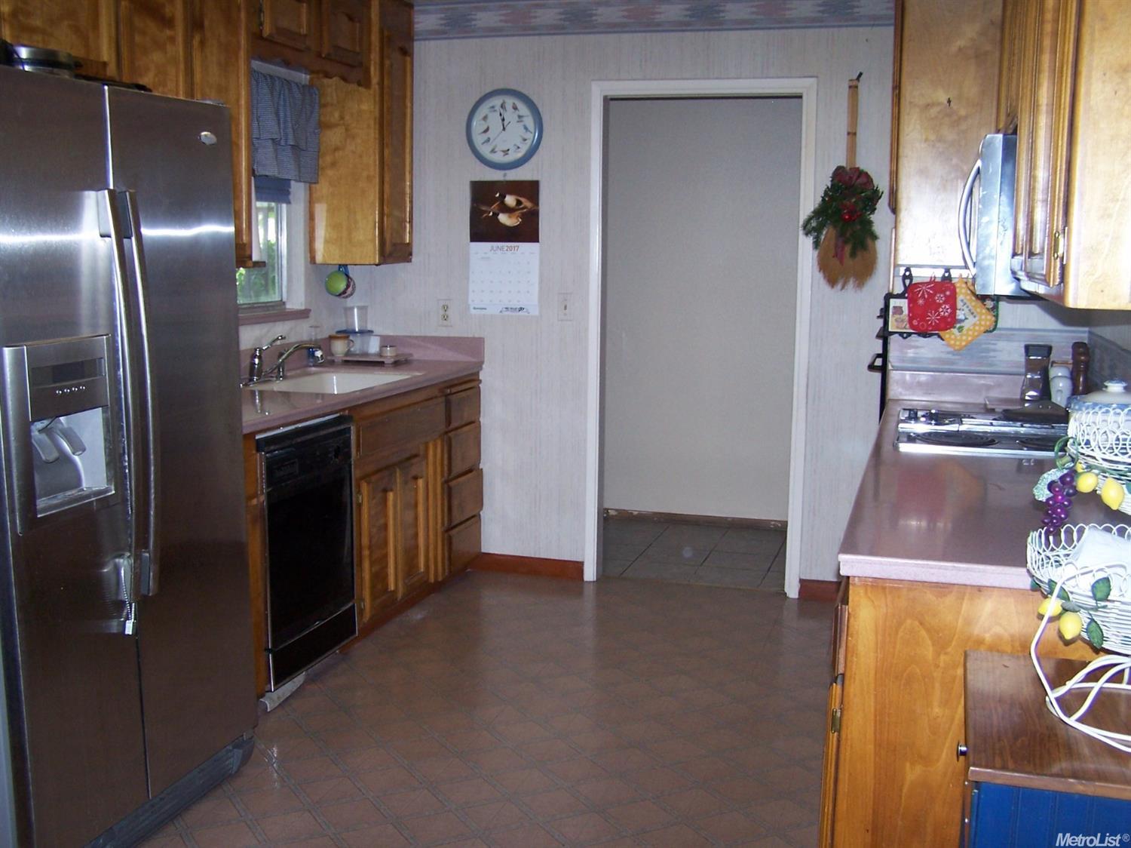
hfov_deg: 49.0
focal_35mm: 38
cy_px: 424
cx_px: 566
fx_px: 1241
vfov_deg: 37.7
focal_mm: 6.3
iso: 140
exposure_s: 1/60
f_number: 2.8
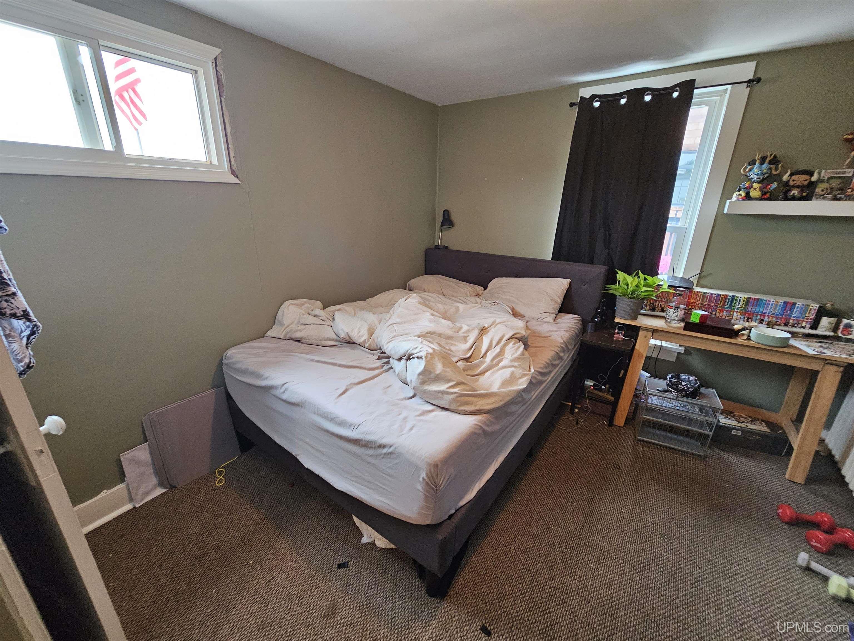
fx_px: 321
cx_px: 427
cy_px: 320
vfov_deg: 89.9
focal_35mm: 13
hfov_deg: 106.2
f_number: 2.2
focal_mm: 2.2
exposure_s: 1/30
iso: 640
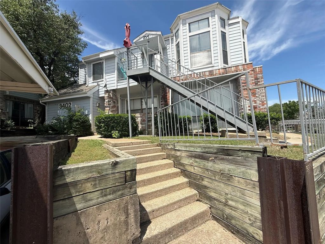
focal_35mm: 14
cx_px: 162
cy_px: 122
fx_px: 131
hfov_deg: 102.1
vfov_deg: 85.7
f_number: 2.2
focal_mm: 2.22
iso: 50
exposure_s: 1/1745
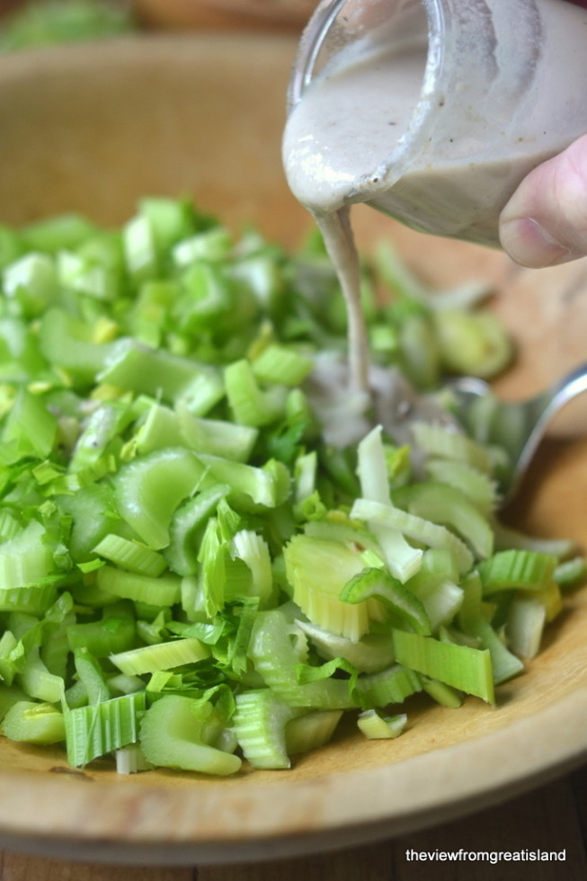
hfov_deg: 18.2
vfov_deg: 27.0
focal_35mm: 75
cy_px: 440
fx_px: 1835
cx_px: 294
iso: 400
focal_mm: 50
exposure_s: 1/500
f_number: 2.8
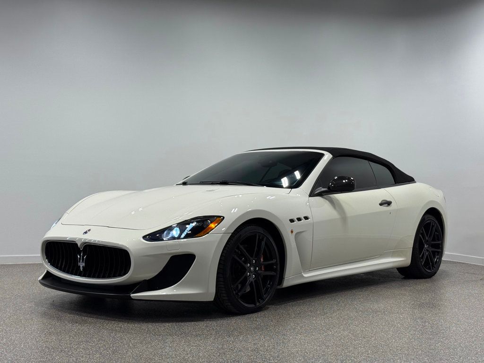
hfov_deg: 39.7
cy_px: 182
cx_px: 242
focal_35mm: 48
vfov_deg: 30.3
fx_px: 671
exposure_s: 1/466
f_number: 1.78
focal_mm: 6.76
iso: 64
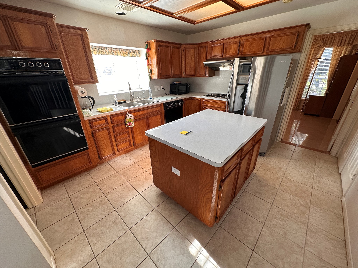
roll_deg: +2.6
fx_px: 145
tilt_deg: -22.8
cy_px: 134
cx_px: 179
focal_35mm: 14
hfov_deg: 102.1
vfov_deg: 85.7
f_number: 2.2
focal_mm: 2.22
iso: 160
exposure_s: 1/120
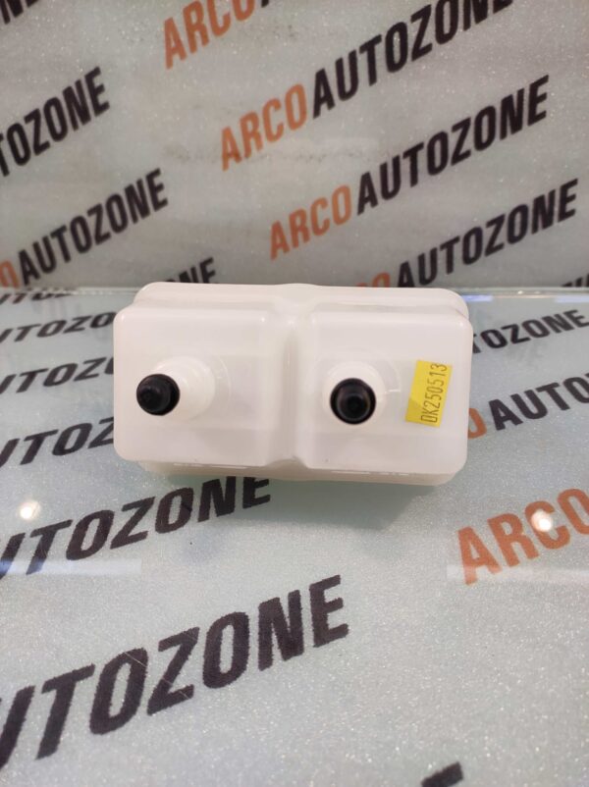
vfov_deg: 91.1
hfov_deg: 74.6
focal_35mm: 17
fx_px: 386
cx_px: 294
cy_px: 394
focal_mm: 4.74
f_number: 1.79
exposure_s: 1/50
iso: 197
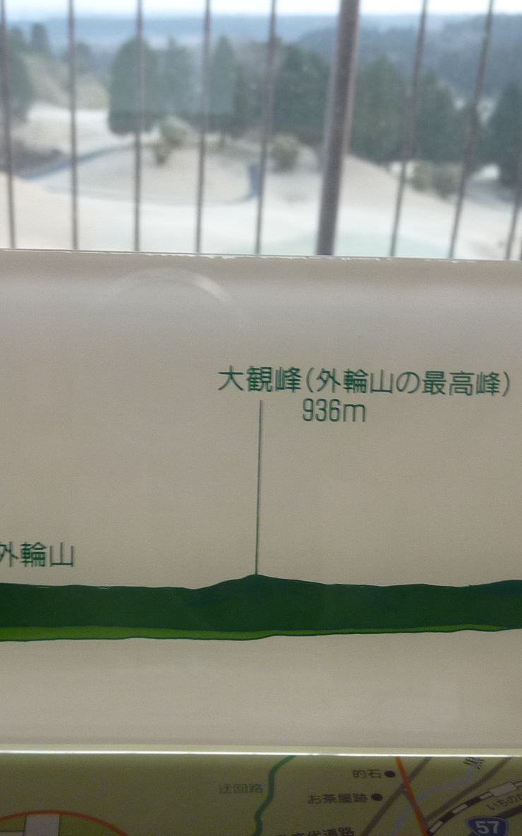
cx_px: 209
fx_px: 1048
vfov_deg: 43.3
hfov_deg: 27.9
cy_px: 502
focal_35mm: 46
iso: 160
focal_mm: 4.1
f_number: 3.3
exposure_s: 1/30
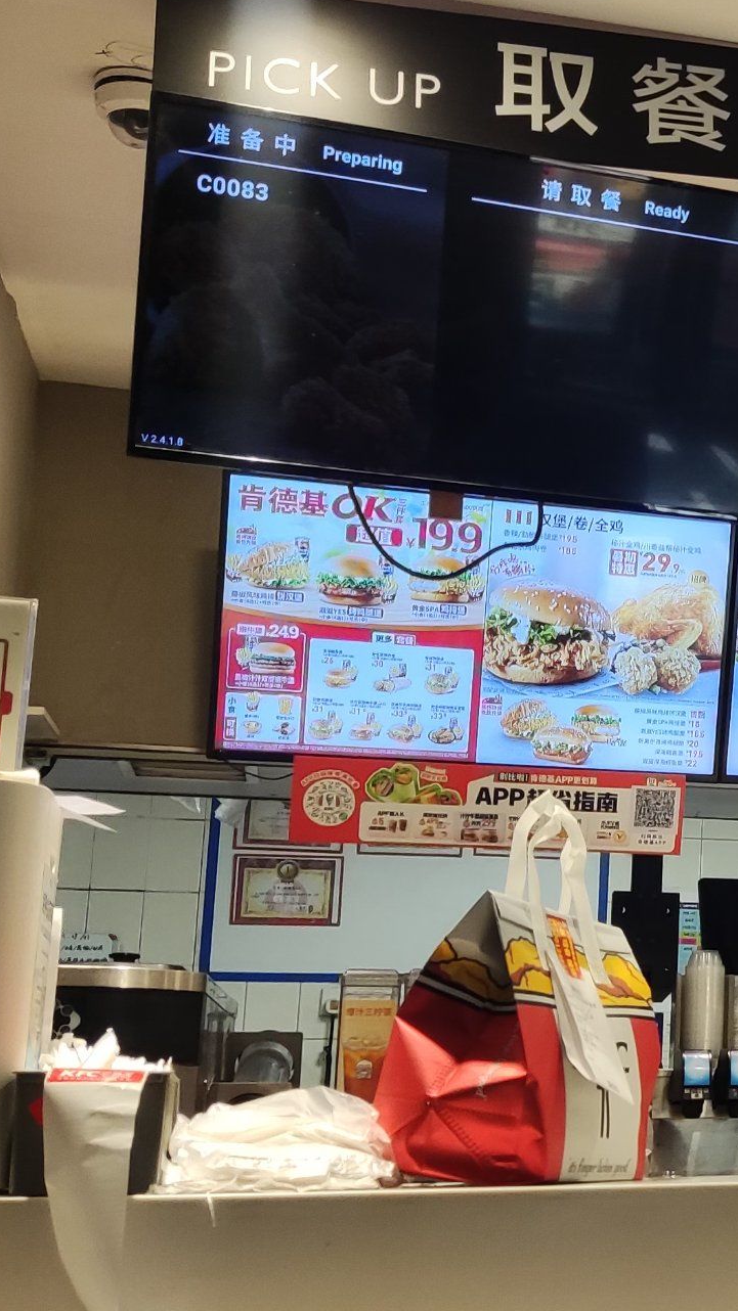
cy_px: 738
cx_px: 1192
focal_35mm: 58
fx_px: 2018
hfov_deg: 17.9
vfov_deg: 36.0
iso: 124
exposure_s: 1/59.9
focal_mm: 4.71
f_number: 1.79
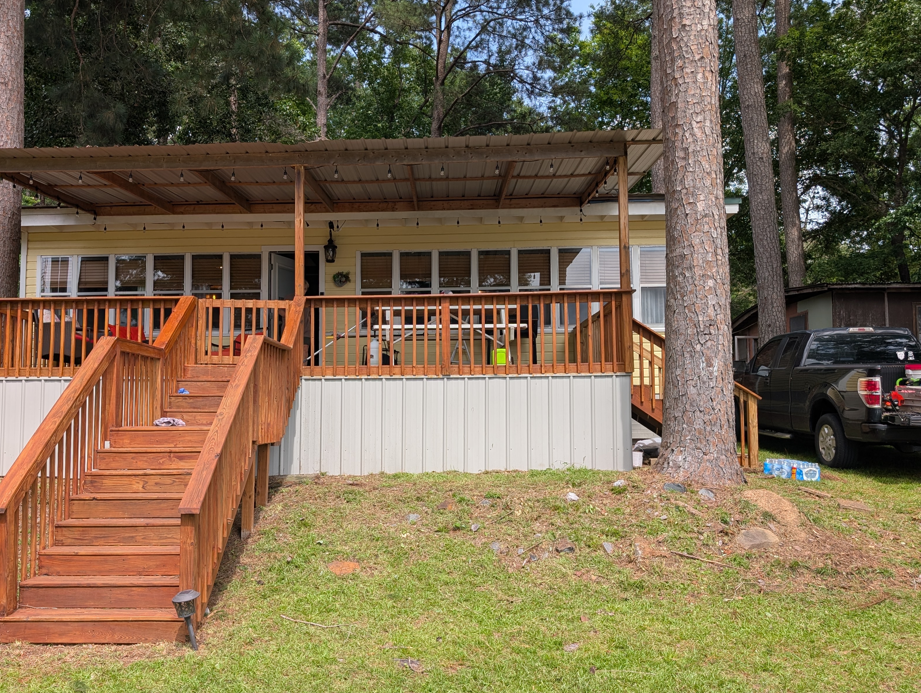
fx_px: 826
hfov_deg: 58.0
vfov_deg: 45.5
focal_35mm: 31
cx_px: 386
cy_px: 354
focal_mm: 6.9
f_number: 1.68
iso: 22
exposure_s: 1/512
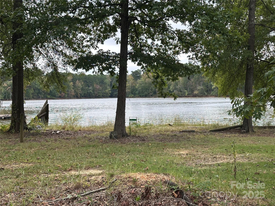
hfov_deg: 39.7
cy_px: 103
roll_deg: +1.1
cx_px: 138
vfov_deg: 30.3
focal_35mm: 48
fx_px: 381
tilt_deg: -0.3
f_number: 1.78
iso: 64
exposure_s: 1/880
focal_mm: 6.86
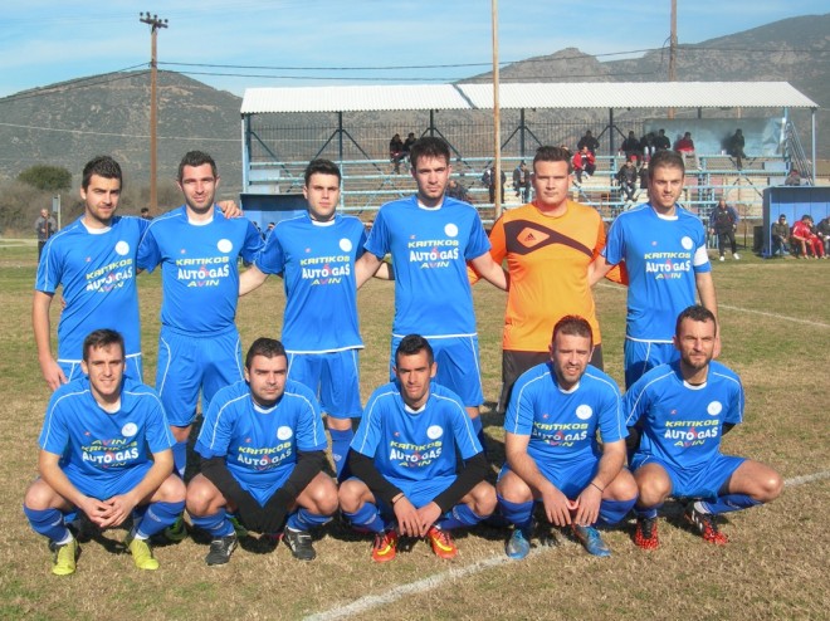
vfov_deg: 28.5
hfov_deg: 37.5
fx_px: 1222
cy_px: 310
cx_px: 415
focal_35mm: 51
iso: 50
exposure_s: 1/410
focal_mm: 10.6
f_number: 5.4
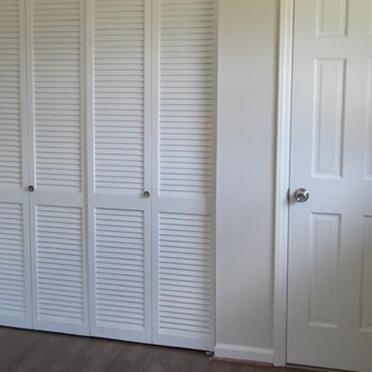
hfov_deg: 30.7
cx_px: 108
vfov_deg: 31.0
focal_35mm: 55
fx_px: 669
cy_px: 149
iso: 125
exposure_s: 1/30
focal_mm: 4.5
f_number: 3.5
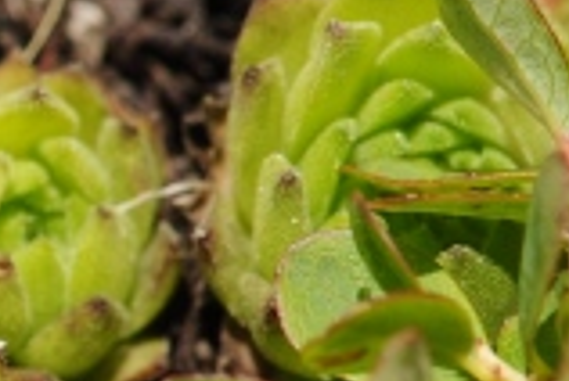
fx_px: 10254
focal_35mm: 648
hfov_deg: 3.1
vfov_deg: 2.1
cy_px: 252
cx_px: -749
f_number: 8
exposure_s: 1/250
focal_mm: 85
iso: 100
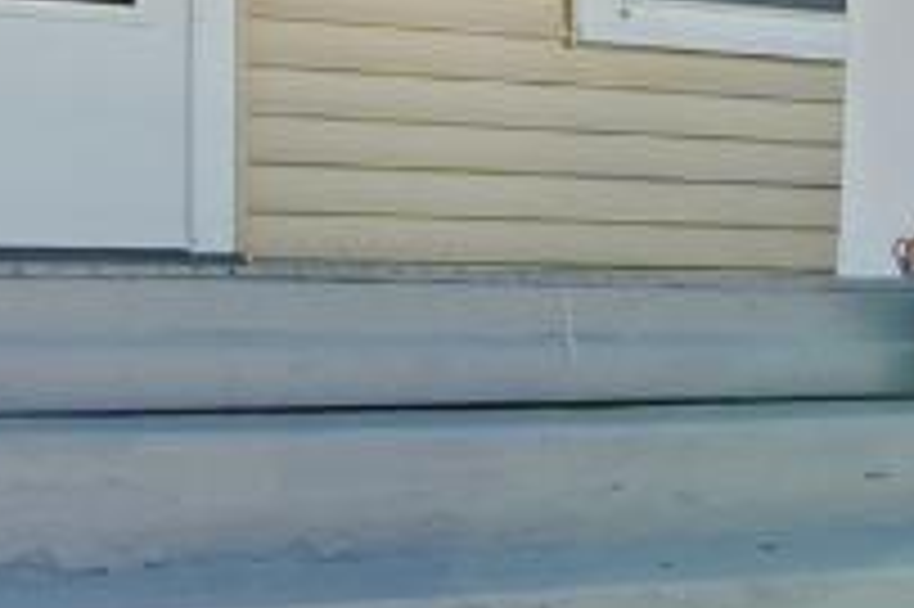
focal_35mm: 111
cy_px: -1040
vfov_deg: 10.1
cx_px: -153
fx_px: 2816
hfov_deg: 17.6
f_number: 5.6
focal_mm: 10
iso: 100
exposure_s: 1/40
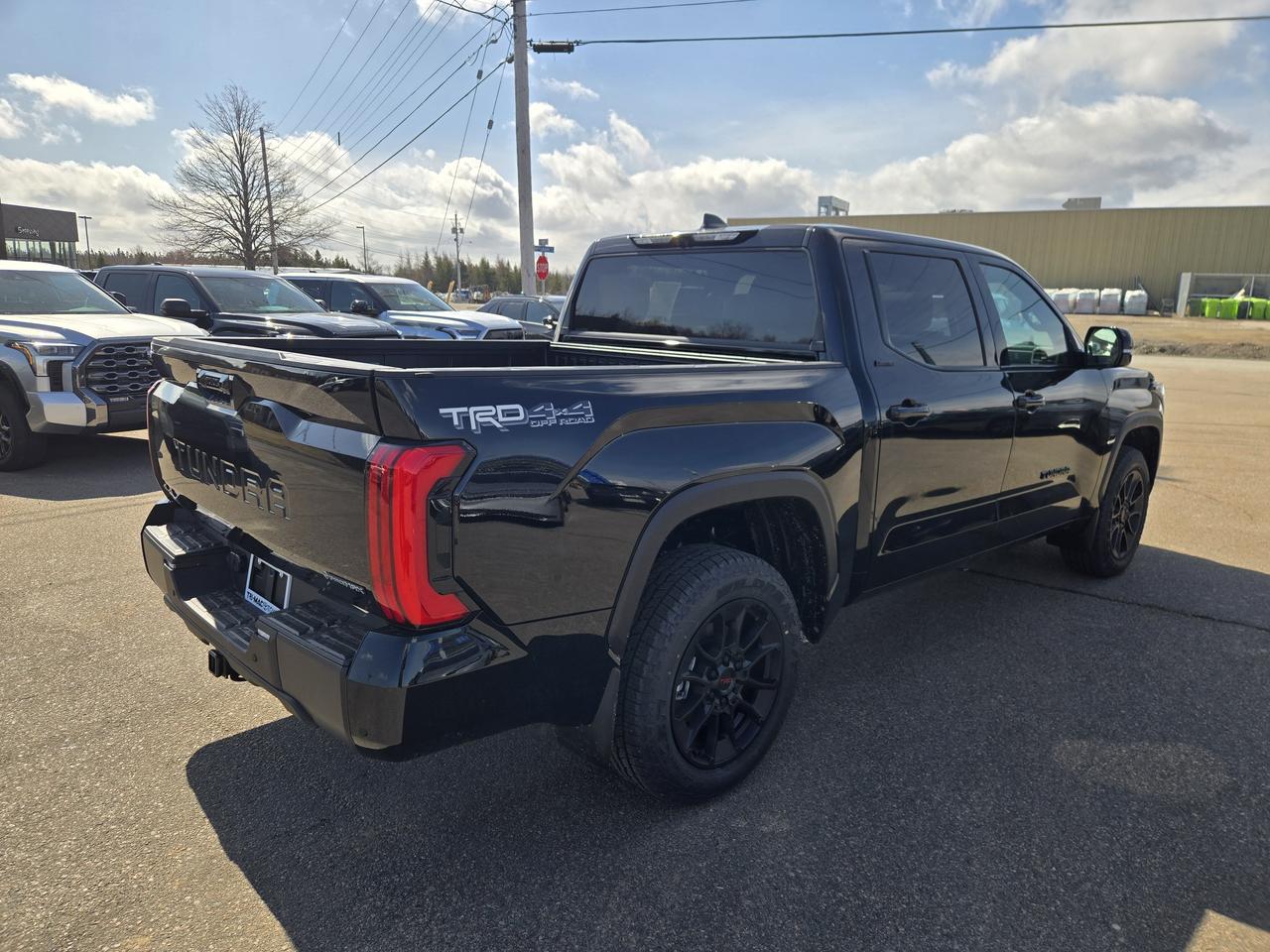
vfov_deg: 58.9
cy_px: 476
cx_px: 635
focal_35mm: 23
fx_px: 844
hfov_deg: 73.9
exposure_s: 1/1829
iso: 25
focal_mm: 5.4
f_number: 1.8
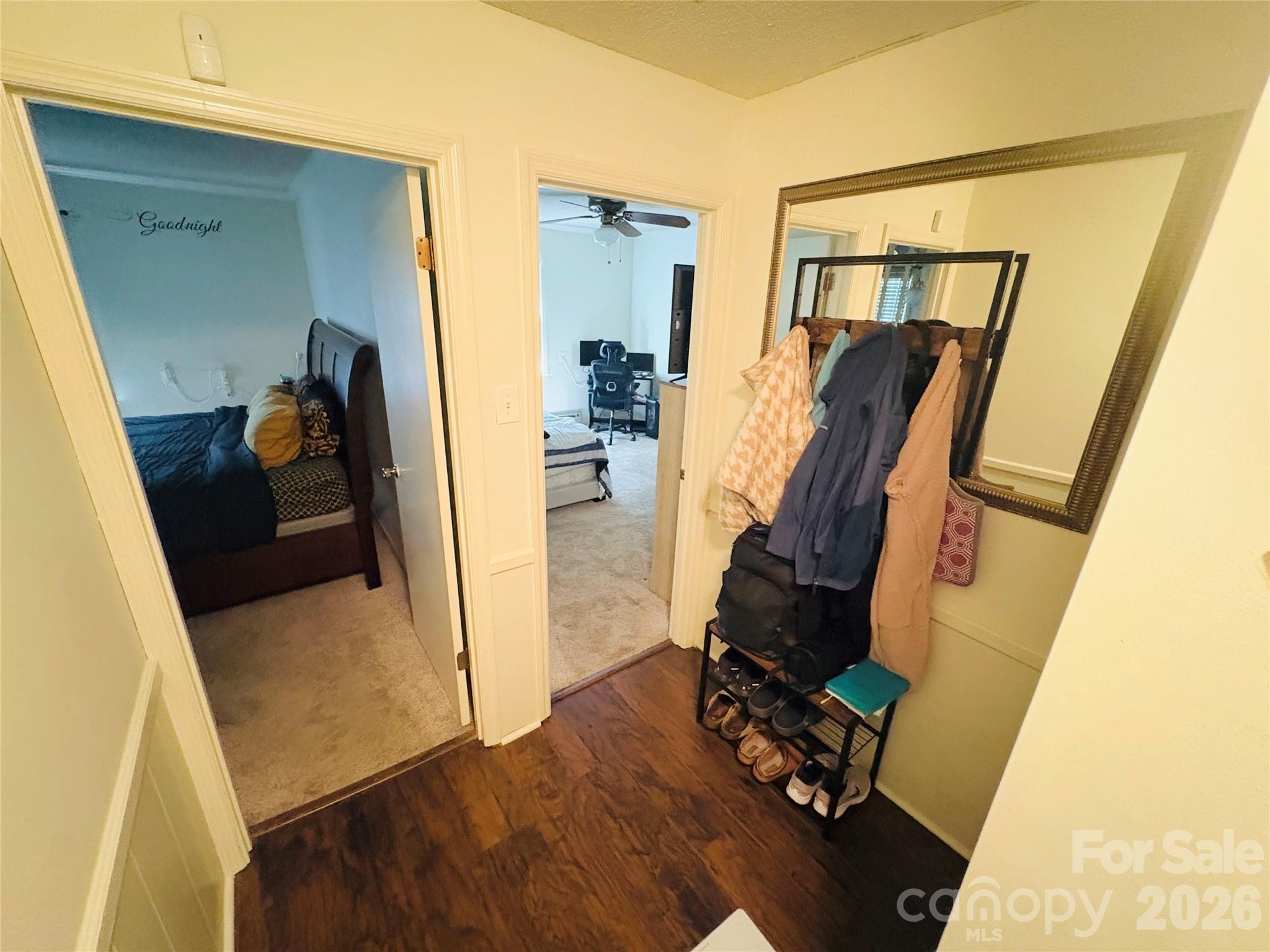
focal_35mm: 14
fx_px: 514
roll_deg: -1.6
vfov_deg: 85.7
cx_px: 635
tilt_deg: -17.8
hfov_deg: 102.1
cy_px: 476
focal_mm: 2.22
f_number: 2.2
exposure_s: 1/40
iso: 1000
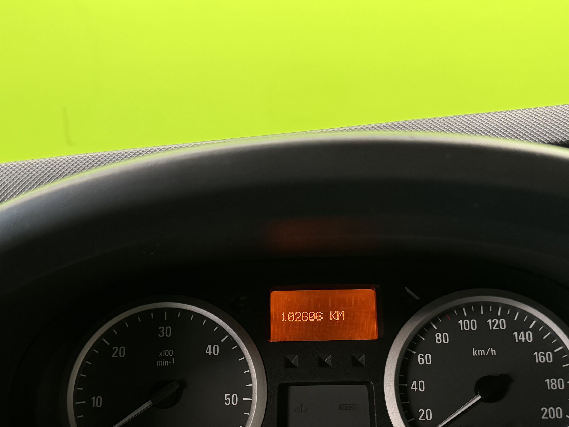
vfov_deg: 33.1
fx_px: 690
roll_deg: +1.2
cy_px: 361
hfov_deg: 44.8
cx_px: 291
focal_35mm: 42
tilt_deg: -24.0
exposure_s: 1/50
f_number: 1.78
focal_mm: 6.76
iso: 800
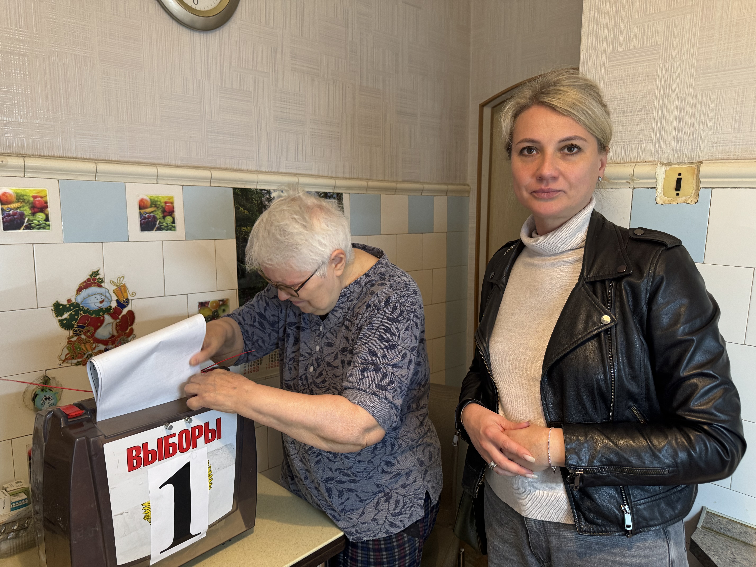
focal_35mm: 24
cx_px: 378
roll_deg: -0.3
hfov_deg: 71.6
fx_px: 524
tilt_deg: -8.5
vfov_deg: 56.8
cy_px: 284
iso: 250
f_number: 1.78
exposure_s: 1/50
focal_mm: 6.76
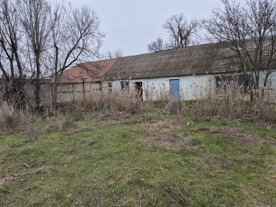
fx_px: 183
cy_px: 104
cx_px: 138
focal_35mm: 23
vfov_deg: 58.9
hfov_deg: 73.9
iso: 25
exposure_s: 1/802
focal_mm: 5.4
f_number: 1.8
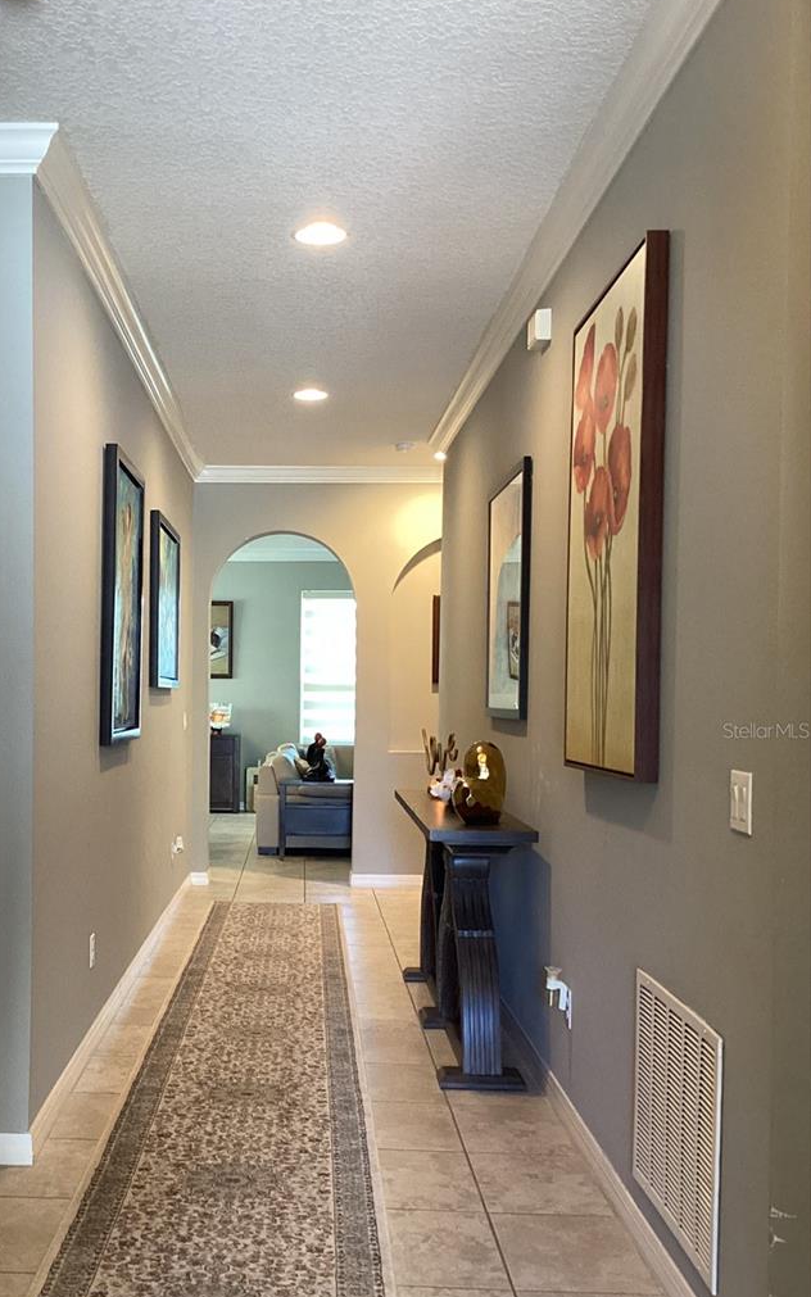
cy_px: 730
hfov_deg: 32.3
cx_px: 236
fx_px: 1379
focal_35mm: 39
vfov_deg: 50.3
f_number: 2.4
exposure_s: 1/60
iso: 320
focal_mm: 3.3
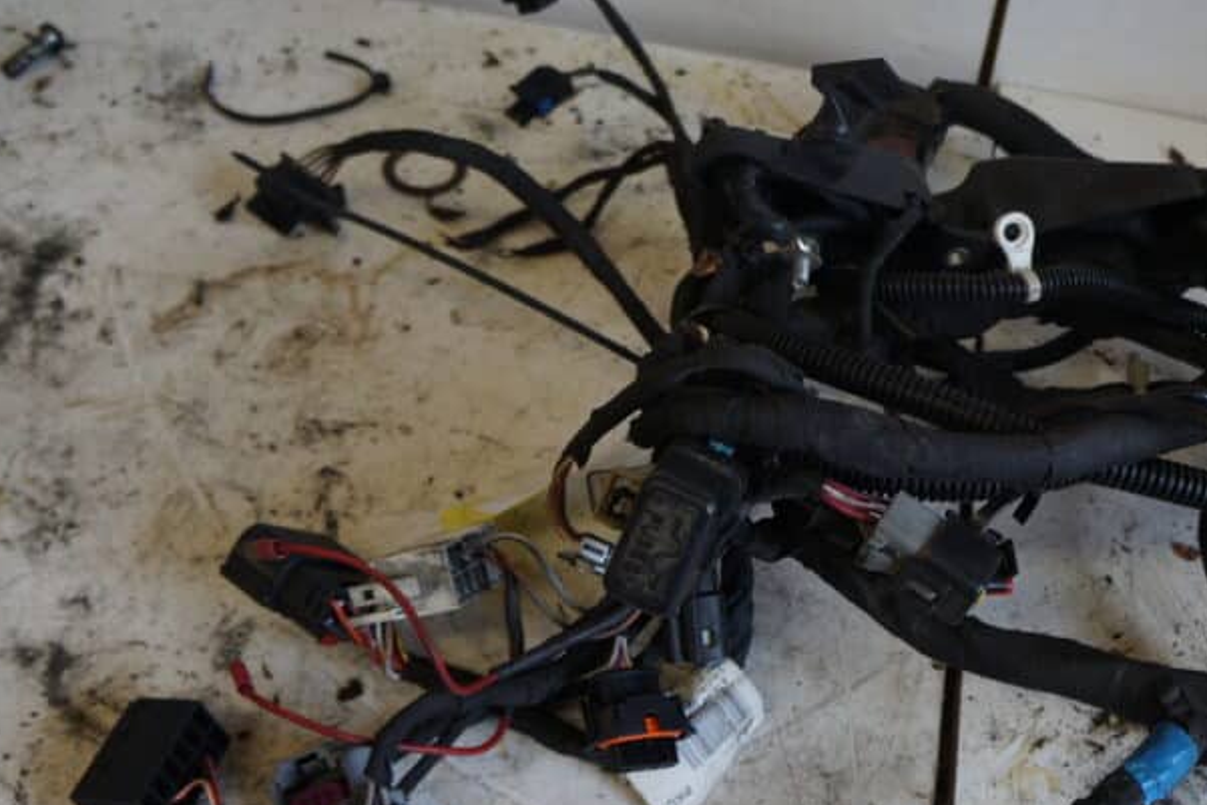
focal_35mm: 46
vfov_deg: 29.2
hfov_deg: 41.0
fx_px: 1543
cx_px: 964
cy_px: 489
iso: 250
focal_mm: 18
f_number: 3.5
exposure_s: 1/60
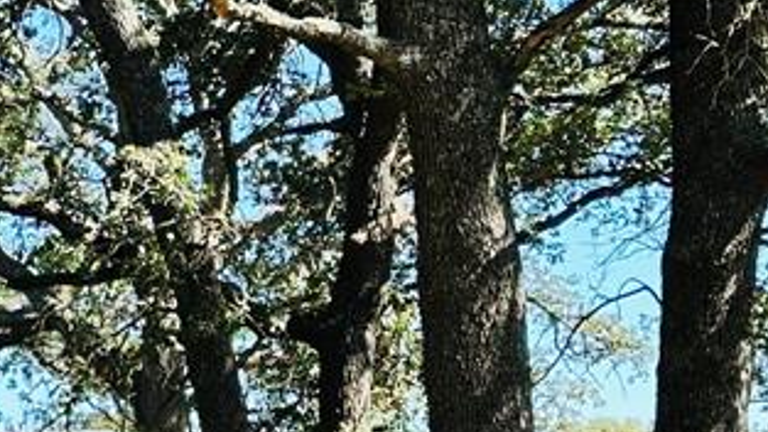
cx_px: -292
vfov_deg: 7.0
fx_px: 3482
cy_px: 685
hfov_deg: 12.1
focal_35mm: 171
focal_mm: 6.86
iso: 64
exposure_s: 1/740
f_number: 1.78
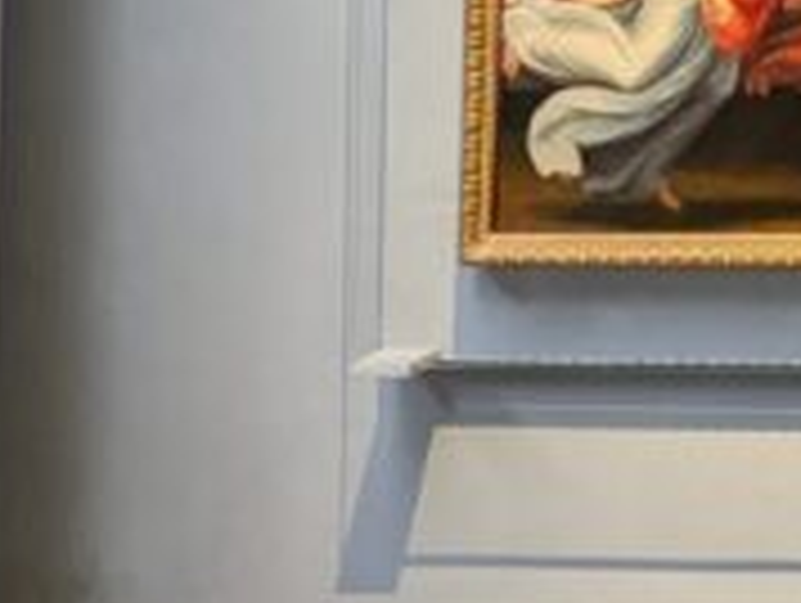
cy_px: -92
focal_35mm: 72
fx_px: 1668
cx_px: 968
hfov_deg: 24.4
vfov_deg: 19.5
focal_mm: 2.35
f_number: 2.2
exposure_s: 1/33.3
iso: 339
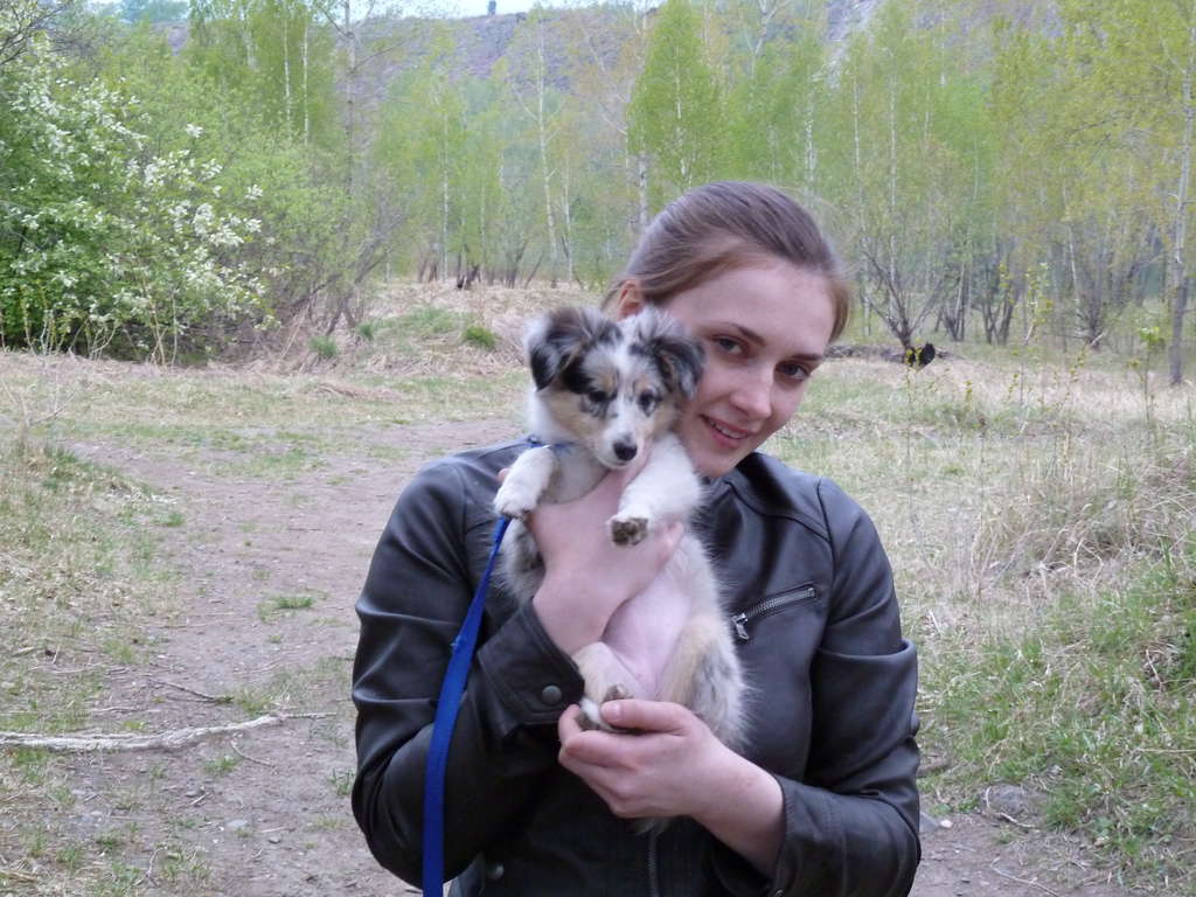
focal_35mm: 63
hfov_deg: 30.7
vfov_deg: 23.3
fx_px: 2177
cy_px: 448
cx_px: 598
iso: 400
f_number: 4
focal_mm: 10.3
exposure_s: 1/20
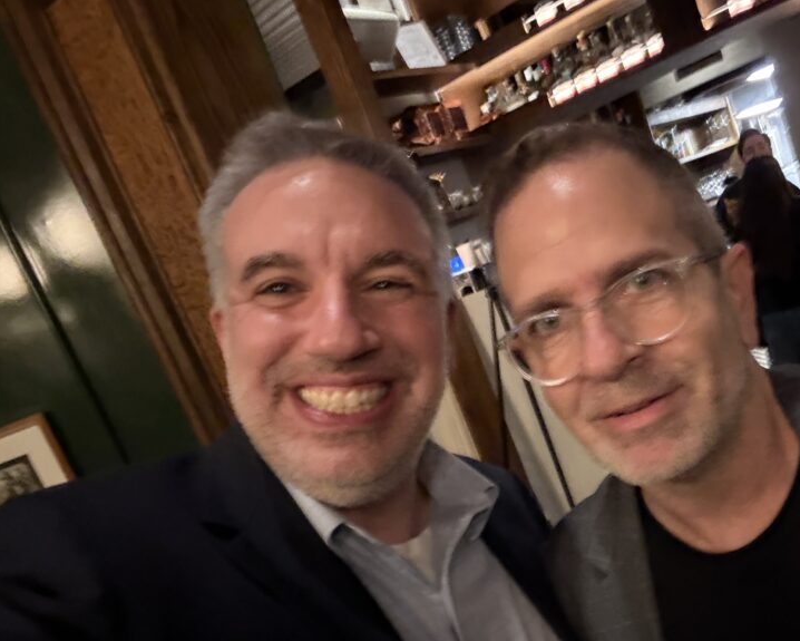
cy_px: 409
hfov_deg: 54.2
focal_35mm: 32
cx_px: 550
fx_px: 758
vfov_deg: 45.3
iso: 800
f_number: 1.9
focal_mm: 2.69
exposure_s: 1/15
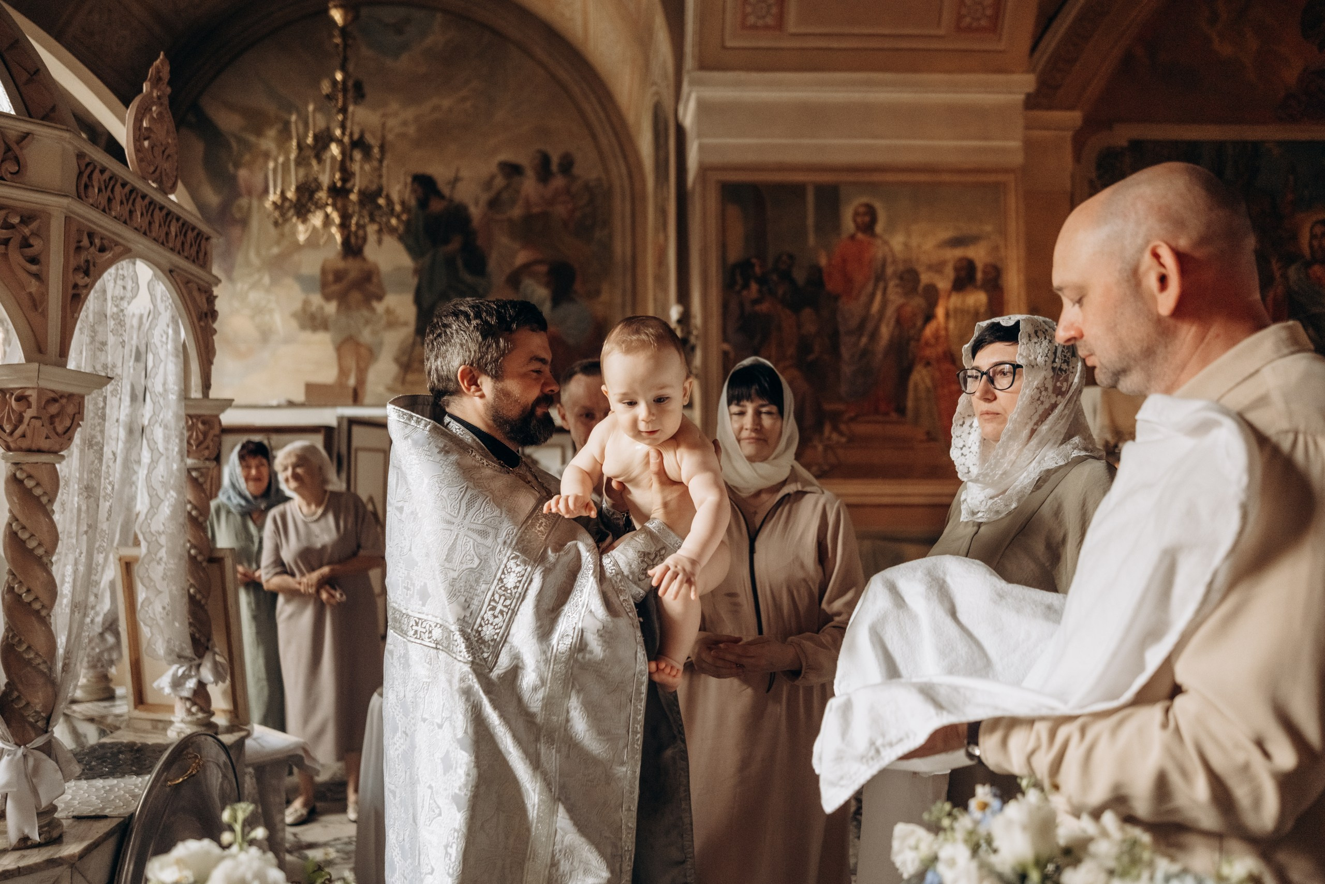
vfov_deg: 47.7
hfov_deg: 67.1
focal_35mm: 27
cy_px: 442
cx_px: 662
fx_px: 999
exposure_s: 1/250
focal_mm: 18
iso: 640
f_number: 1.4
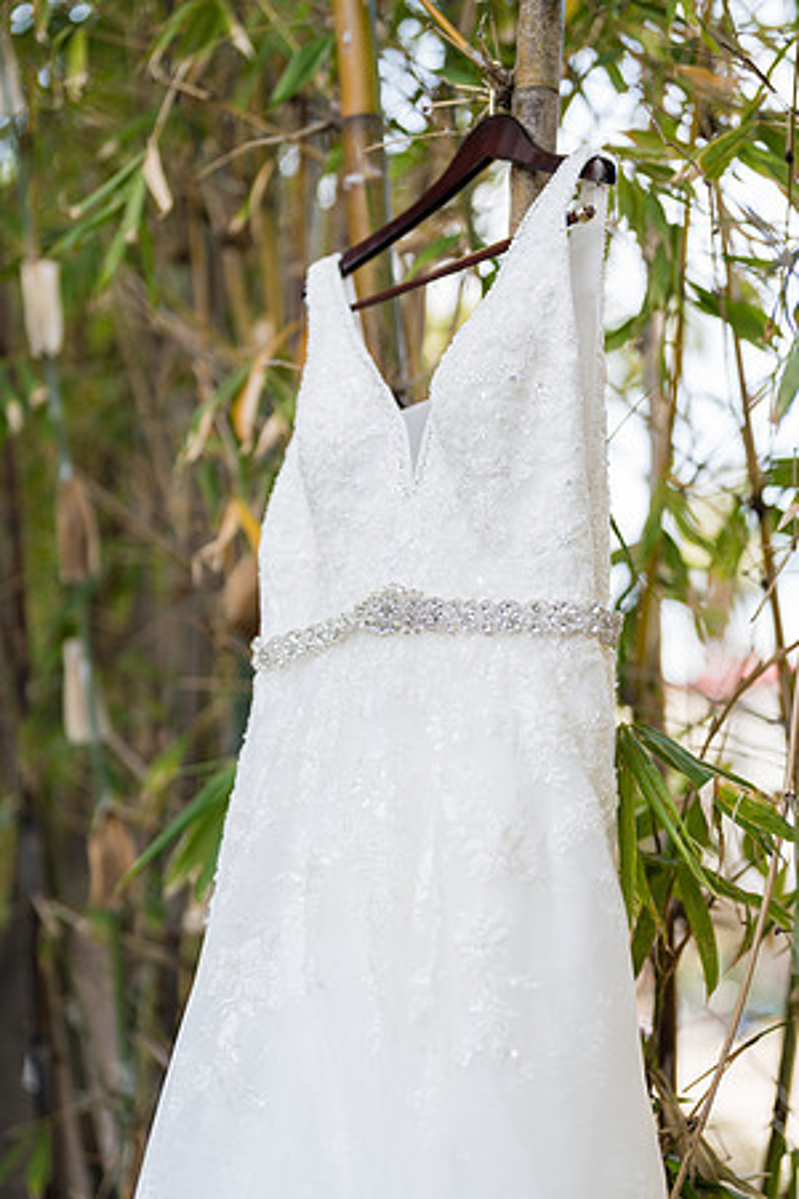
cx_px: 400
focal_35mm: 50
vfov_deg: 39.6
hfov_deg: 27.0
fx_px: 1664
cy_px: 600
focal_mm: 50
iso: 100
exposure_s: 1/800
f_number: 1.4
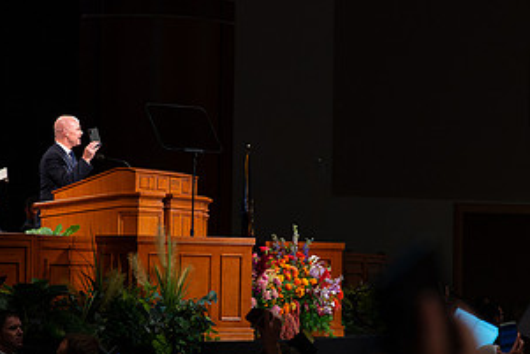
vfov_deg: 8.0
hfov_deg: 11.9
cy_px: 218
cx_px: 209
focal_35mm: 172
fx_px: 2533
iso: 1600
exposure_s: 1/320
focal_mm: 70
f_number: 3.5
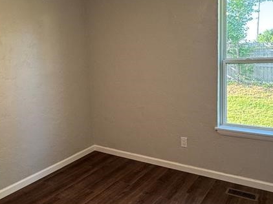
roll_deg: +2.7
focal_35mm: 34
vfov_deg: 41.6
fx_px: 268
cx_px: 115
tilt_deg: -6.9
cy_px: 86
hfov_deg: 53.8
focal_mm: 2.22
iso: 200
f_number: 2.2
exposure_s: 1/120
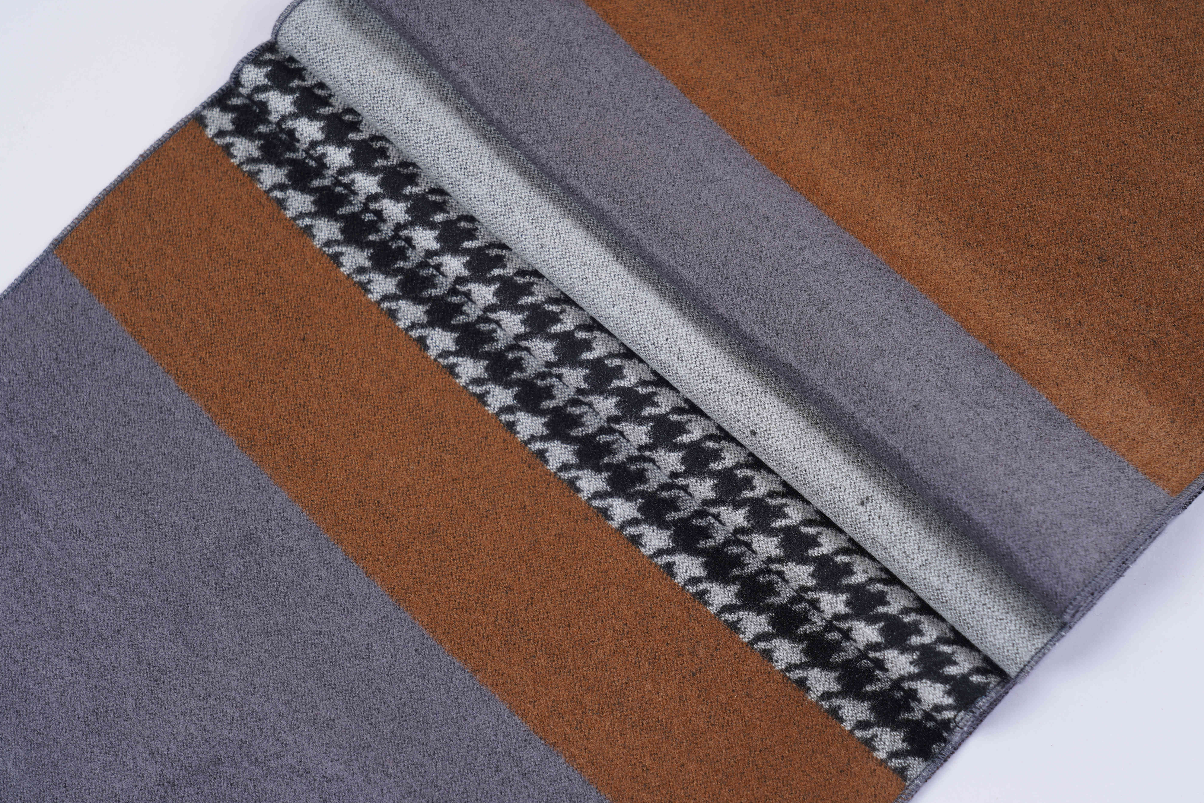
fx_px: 2241
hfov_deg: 30.1
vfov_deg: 20.3
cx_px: 624
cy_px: 401
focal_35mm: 67
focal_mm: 63
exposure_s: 1/125
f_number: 8
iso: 100
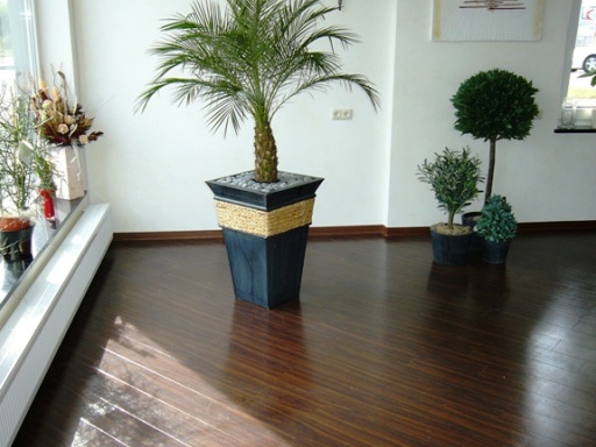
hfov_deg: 47.9
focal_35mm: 39
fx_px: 671
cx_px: 293
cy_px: 229
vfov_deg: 36.8
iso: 100
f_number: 2.8
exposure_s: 1/125
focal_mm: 5.8
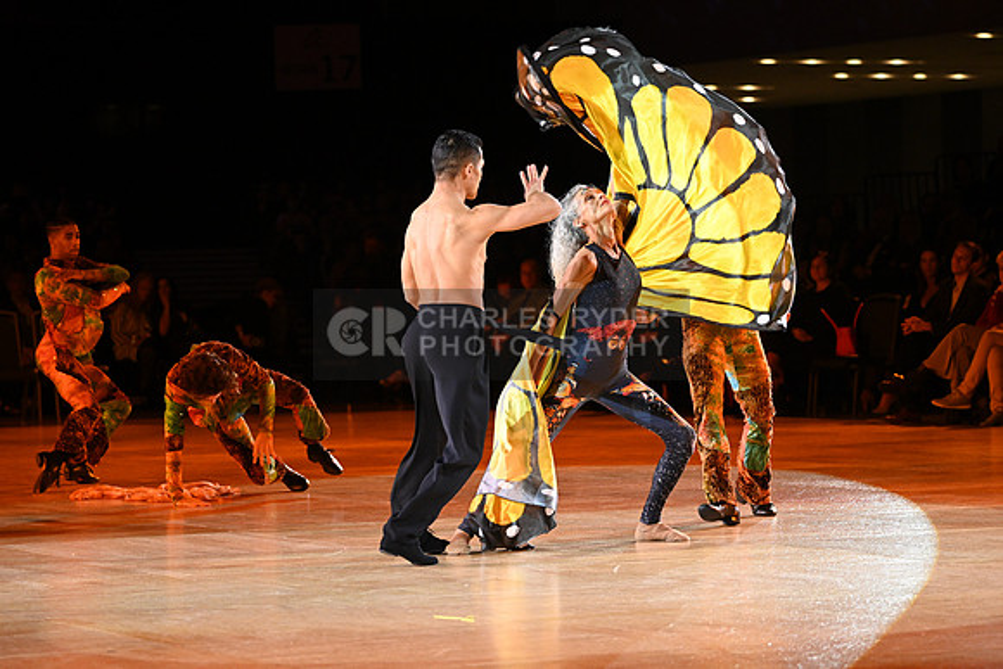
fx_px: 3623
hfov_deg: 15.8
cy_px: 334
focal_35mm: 130
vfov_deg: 10.6
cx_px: 502
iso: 3200
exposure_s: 1/320
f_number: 4.8
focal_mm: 130
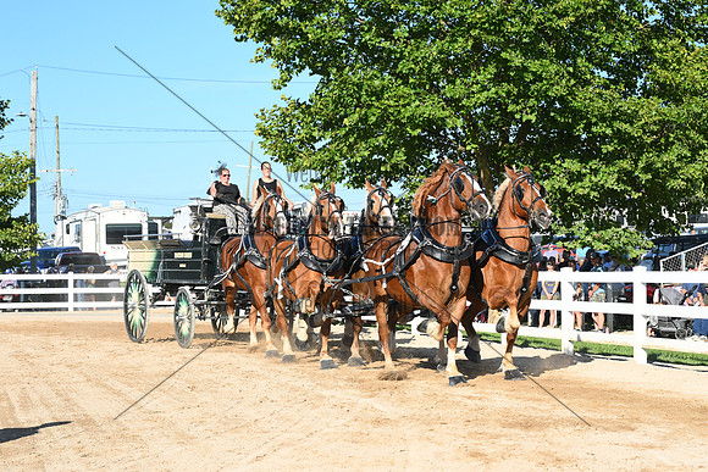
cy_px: 236
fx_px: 1554
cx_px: 354
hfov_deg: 25.7
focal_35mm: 79
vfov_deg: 17.3
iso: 400
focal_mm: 53
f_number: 6.3
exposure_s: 1/1117
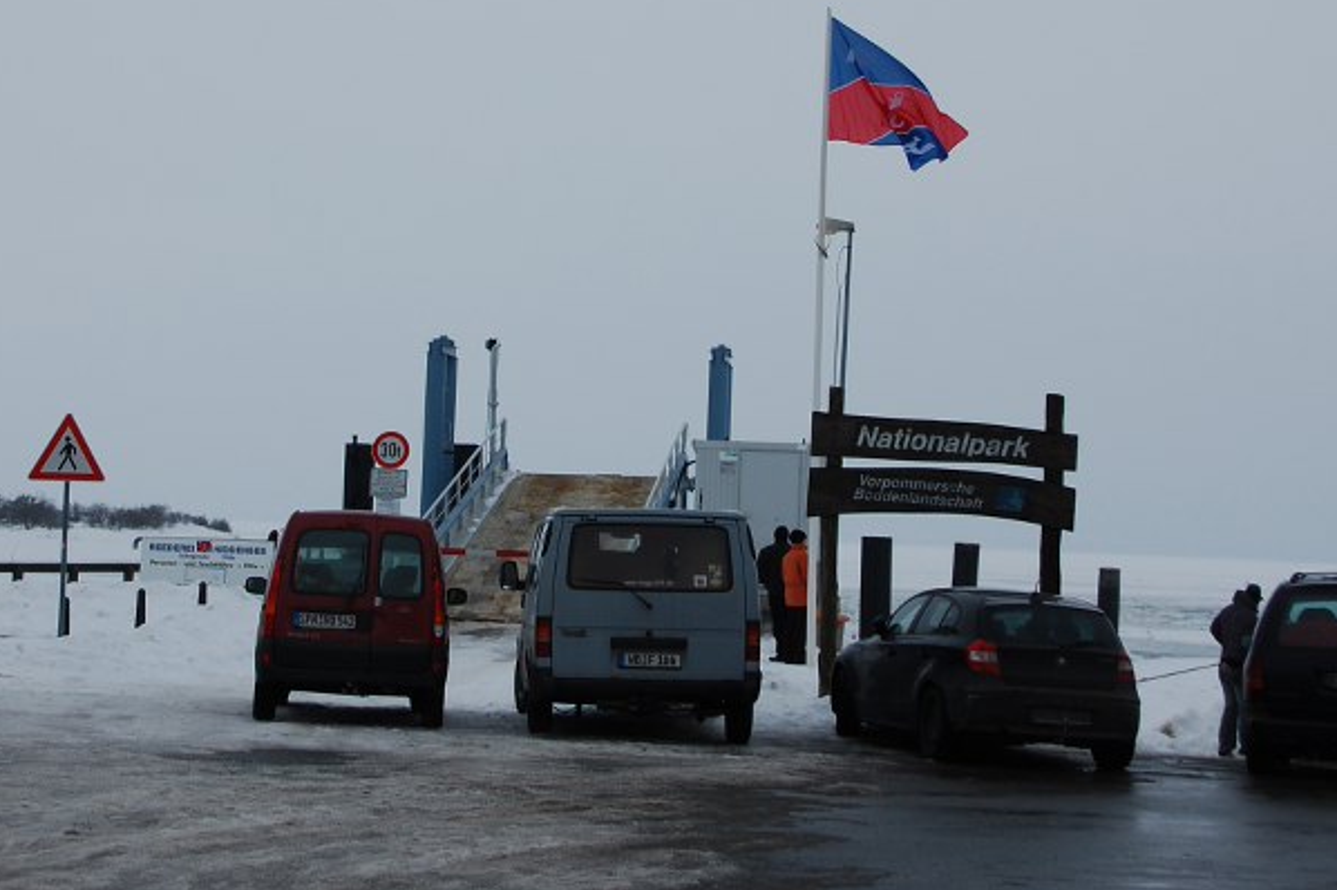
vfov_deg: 17.5
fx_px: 2858
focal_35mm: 77
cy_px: 155
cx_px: 592
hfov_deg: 26.3
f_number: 9
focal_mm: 30
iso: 200
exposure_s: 1/320
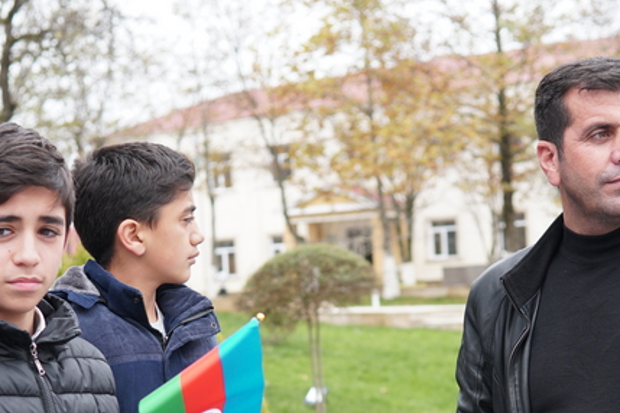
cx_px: 384
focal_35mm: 84
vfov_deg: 16.0
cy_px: 376
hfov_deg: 24.1
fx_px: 1447
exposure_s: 1/200
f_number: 2.8
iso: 100
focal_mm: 30
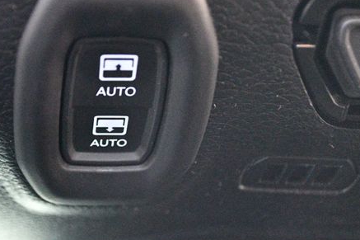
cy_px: 107
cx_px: 109
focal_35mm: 79
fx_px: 790
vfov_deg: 17.3
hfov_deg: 25.5
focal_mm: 36
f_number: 5
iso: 12800
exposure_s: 1/40
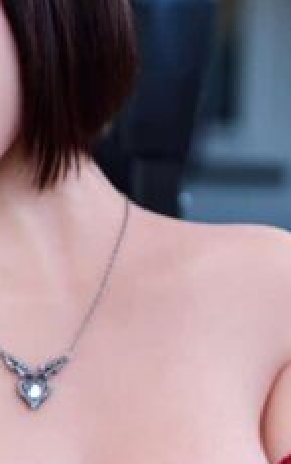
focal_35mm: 250
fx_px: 3164
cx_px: 3
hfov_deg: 5.3
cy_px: 519
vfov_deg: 8.3
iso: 125
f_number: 2.8
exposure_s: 1/100
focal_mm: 70
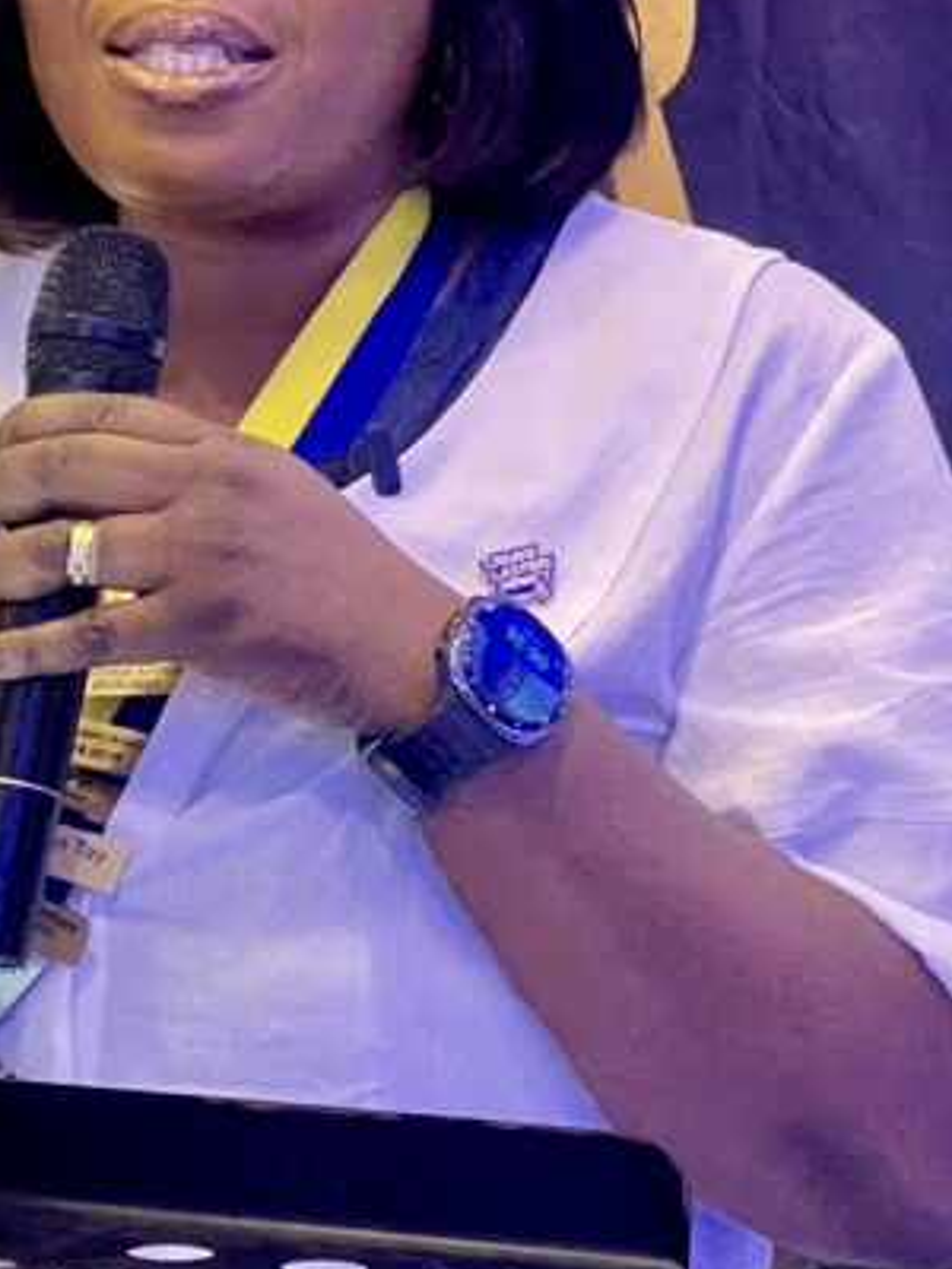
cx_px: 194
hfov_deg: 7.5
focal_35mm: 197
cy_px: 63
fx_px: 7224
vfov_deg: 10.0
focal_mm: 9
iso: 800
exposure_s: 1/34
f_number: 2.8
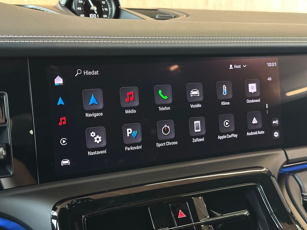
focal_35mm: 48
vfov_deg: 30.3
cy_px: 115
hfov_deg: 39.7
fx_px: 426
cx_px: 154
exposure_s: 1/25
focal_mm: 6.86
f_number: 1.78
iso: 500
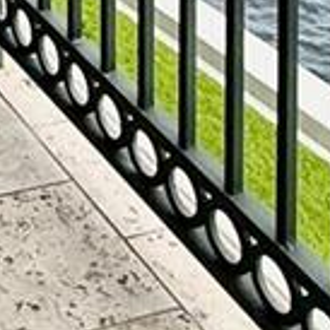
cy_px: -573
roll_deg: -0.3
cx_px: -253
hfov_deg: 14.3
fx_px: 1165
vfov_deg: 11.6
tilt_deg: -1.1
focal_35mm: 108
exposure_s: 1/1613
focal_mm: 2.22
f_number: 2.2
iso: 50
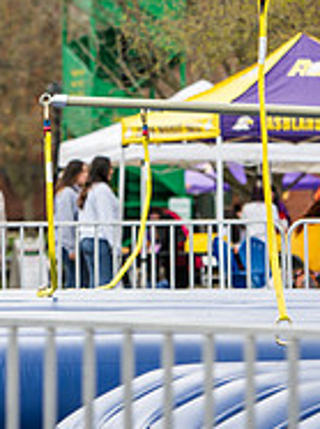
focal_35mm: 284
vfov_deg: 6.9
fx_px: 3509
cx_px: 99
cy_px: -65
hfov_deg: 5.2
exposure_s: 1/800
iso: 125
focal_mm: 122
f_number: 3.5
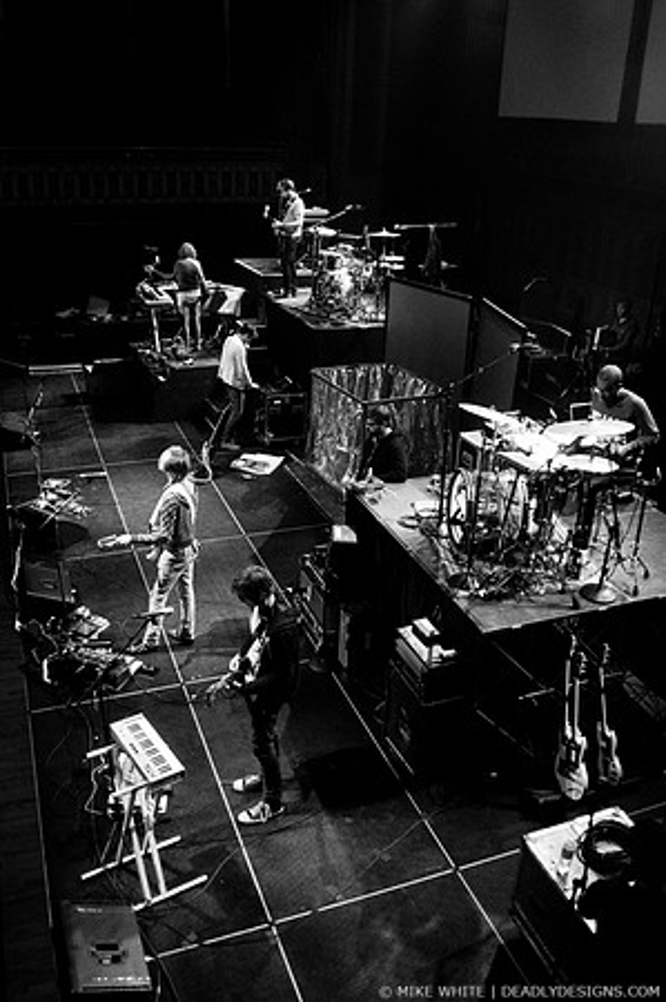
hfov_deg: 43.5
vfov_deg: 62.0
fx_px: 834
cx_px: 333
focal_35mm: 30
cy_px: 501
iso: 640
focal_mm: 20
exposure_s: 1/400
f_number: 2.8
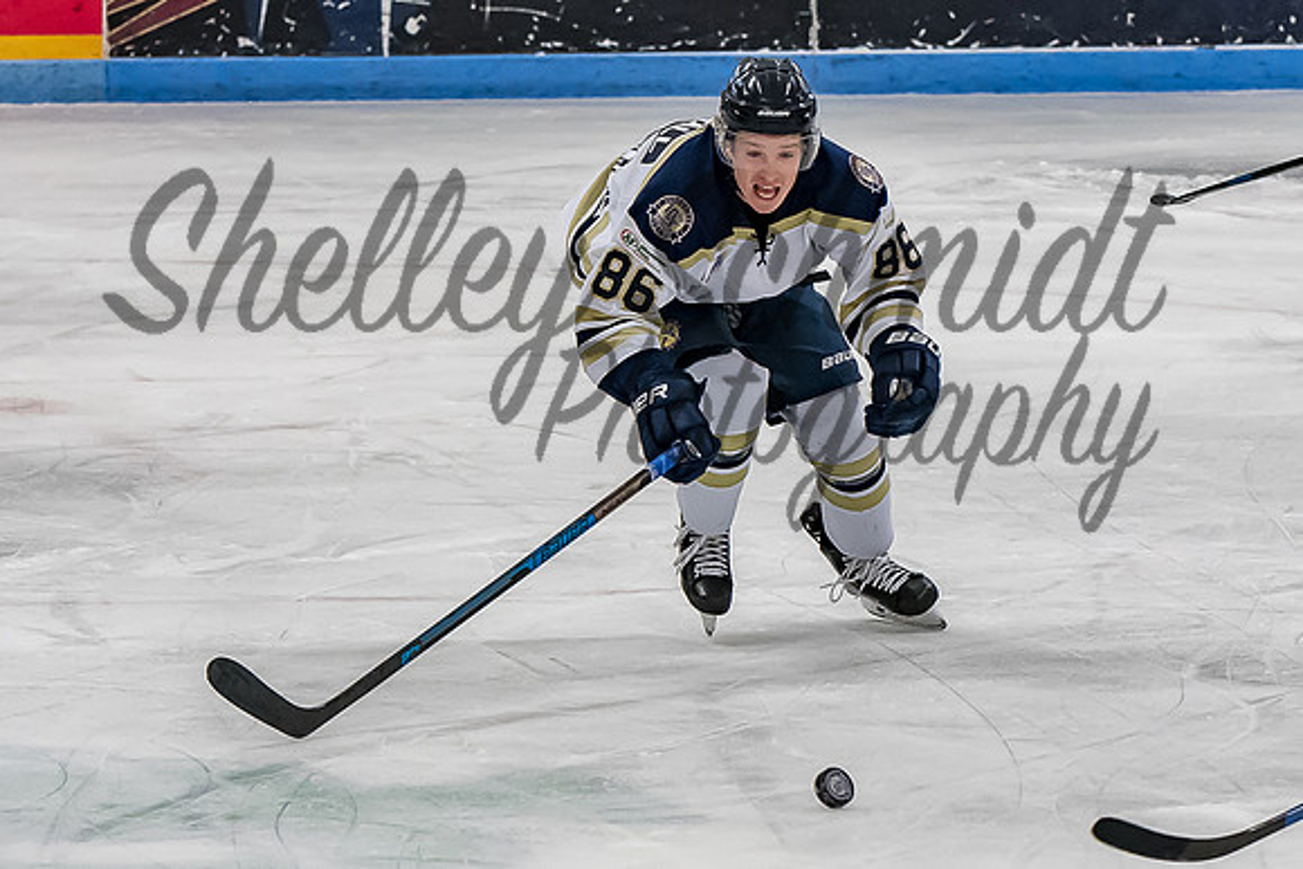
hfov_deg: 5.8
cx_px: 630
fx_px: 12894
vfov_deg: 3.9
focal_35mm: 356
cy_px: 299
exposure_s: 1/800
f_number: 4
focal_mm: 116
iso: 2500
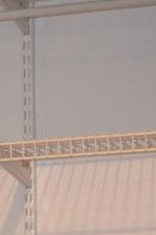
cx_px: -170
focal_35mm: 209
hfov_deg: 6.4
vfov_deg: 9.2
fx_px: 1360
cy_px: 480
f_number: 4.2
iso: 1800
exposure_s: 1/60
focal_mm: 26
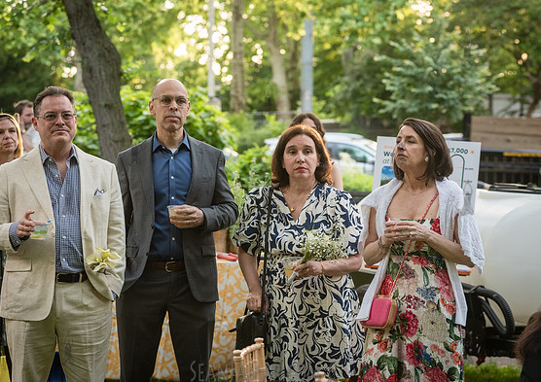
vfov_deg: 12.3
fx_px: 1776
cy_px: 193
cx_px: 289
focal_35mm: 116
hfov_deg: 17.3
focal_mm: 105
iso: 2000
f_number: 5
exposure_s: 1/250
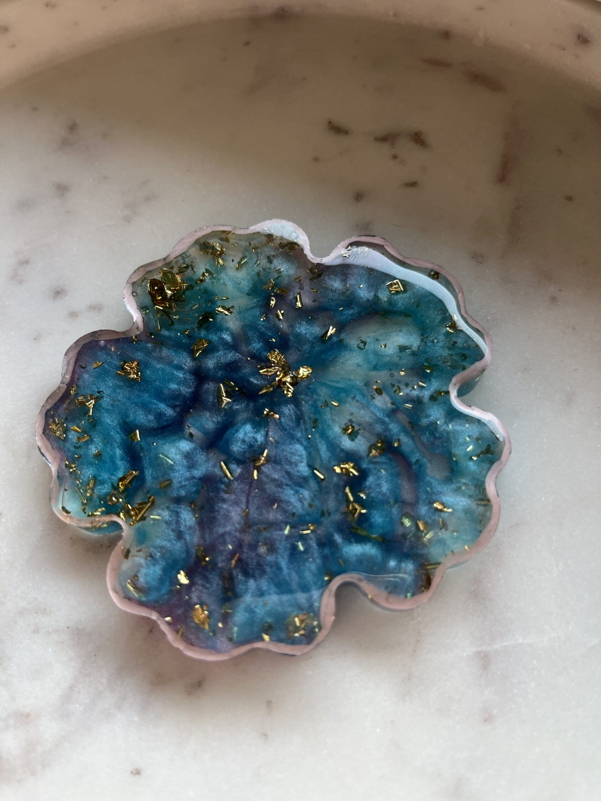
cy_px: 400
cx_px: 300
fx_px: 602
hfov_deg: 53.1
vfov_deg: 67.3
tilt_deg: -64.9
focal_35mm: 26
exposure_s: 1/122
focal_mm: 5.1
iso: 50
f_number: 1.6
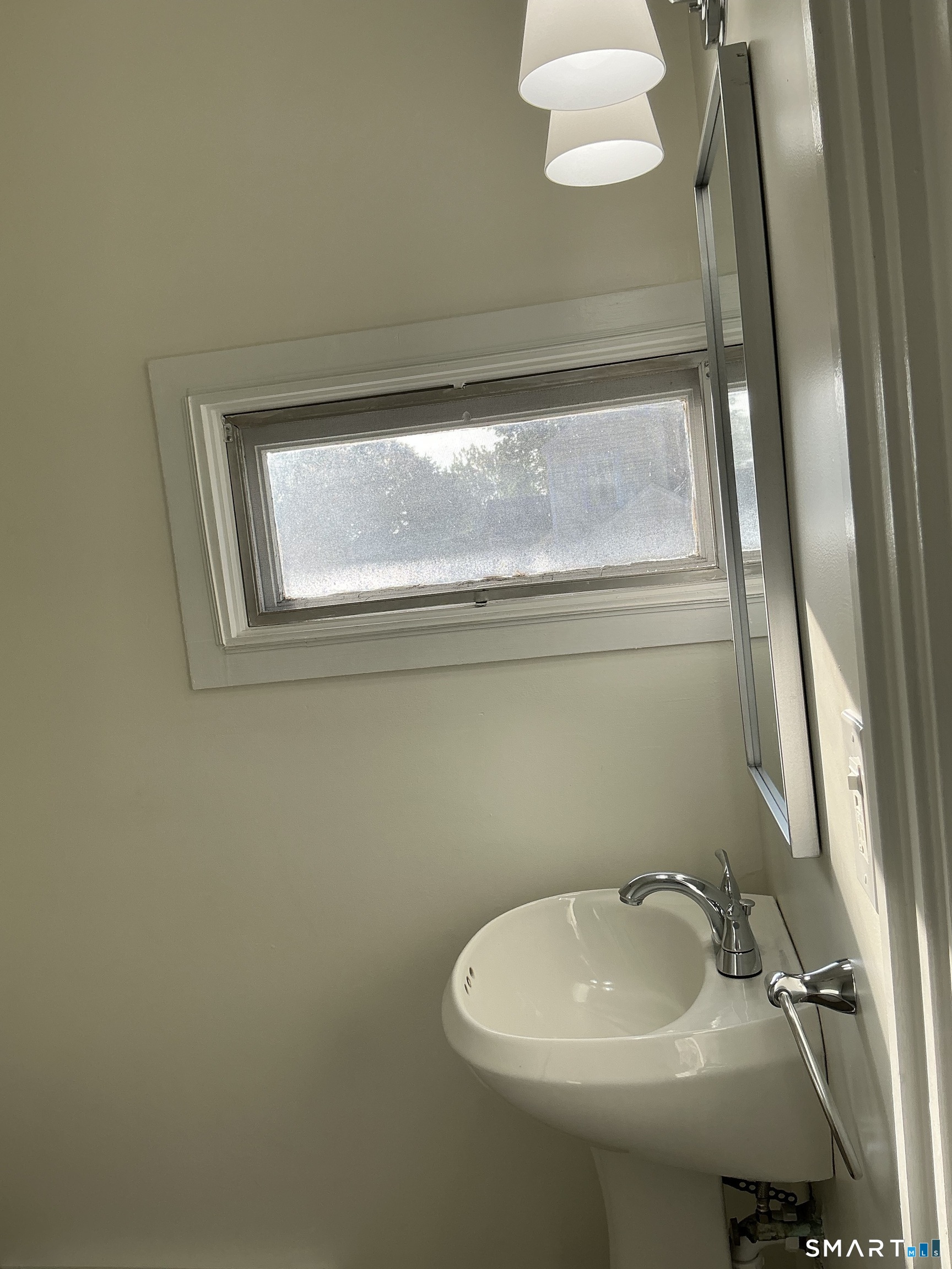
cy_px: 634
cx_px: 476
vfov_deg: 63.4
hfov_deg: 49.7
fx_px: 1027
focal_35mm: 28
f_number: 1.8
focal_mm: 3
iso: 25
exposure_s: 1/397
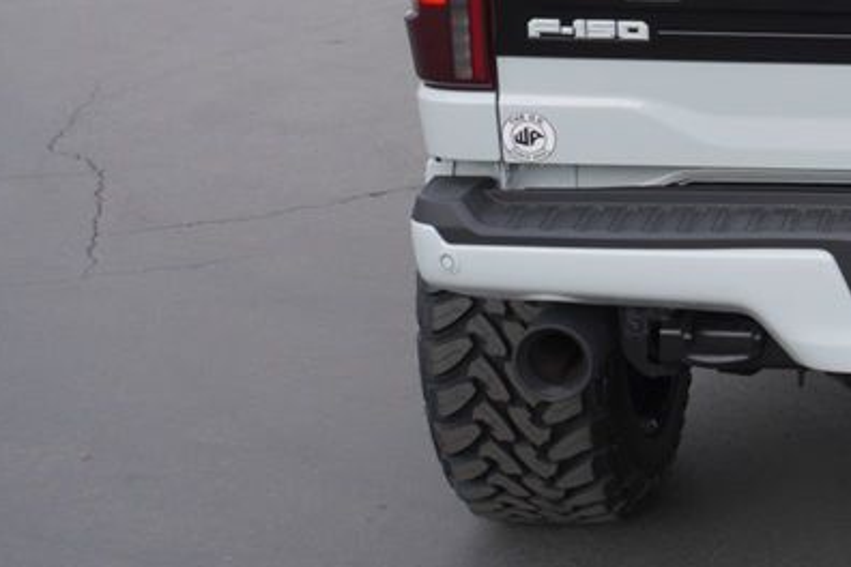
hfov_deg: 21.0
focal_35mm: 89
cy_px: 45
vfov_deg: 15.1
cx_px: 1057
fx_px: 2111
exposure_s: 1/80
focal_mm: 23
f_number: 5.6
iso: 100
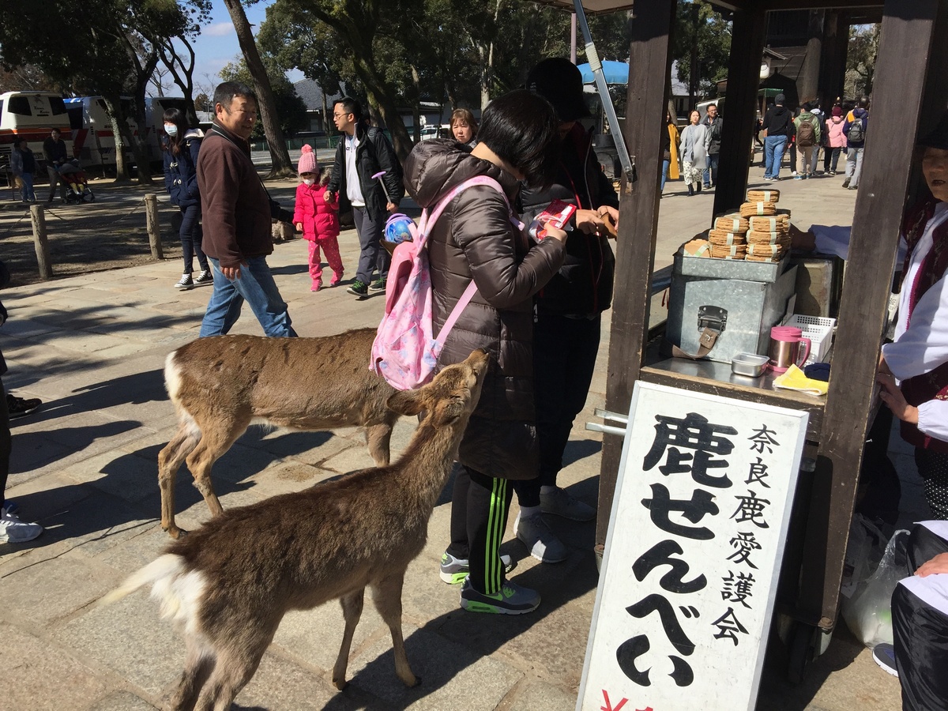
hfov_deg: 61.7
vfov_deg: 48.2
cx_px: 474
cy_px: 356
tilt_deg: -15.7
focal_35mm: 29
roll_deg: +1.3
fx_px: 794
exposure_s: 1/3300
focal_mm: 4.15
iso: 32
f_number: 2.2
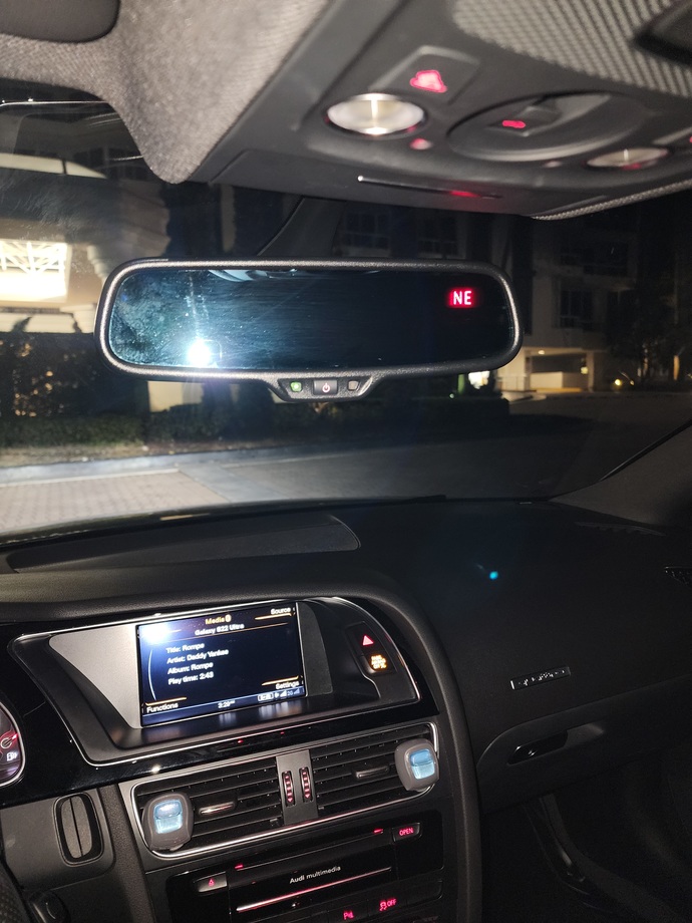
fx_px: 613
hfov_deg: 58.9
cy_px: 462
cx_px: 346
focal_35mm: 23
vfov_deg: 73.9
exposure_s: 1/8
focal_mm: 6.4
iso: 400
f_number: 1.8
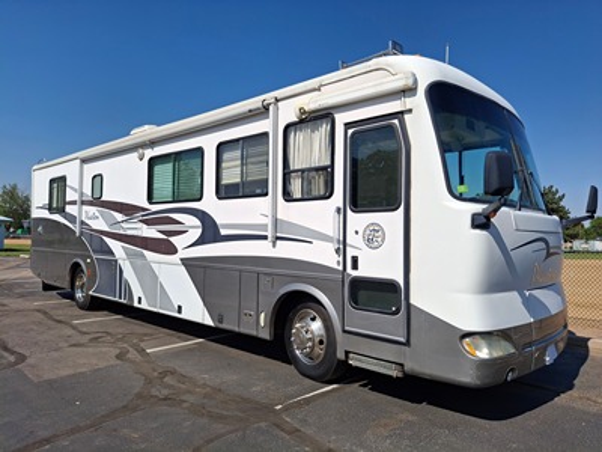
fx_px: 435
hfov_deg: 69.4
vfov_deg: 54.9
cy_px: 226
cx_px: 301
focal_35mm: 25
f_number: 1.8
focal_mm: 4.69
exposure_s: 1/3559
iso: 32
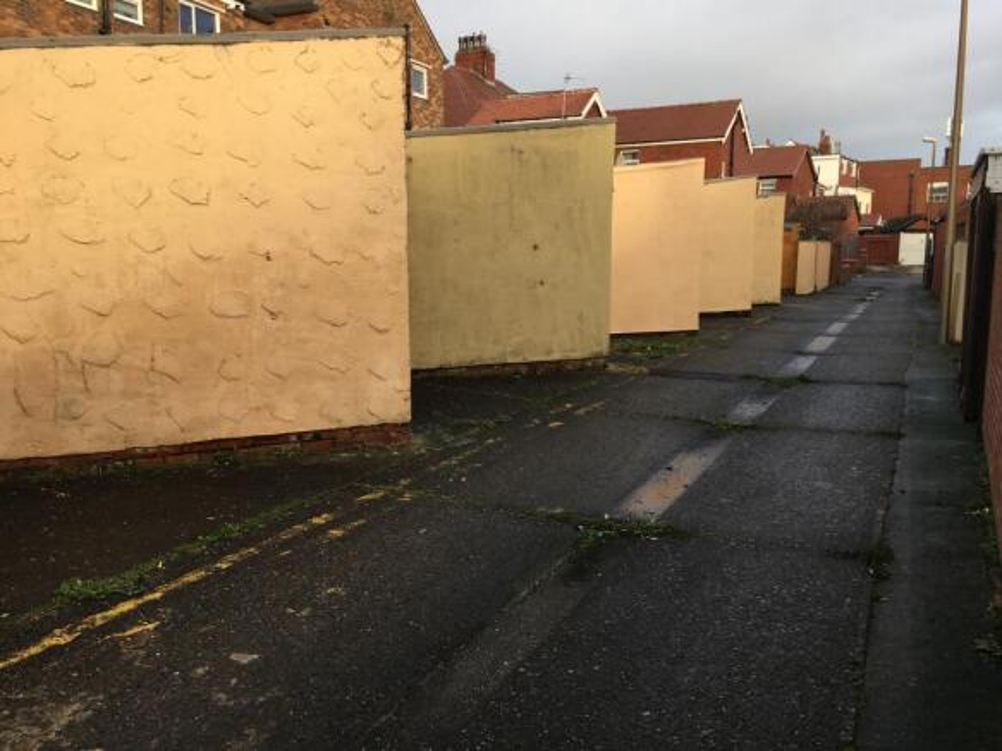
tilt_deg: -8.0
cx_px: 501
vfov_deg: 48.2
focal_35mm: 29
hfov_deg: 61.7
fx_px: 839
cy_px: 376
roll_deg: +0.3
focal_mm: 4.15
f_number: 2.2
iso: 25
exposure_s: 1/250
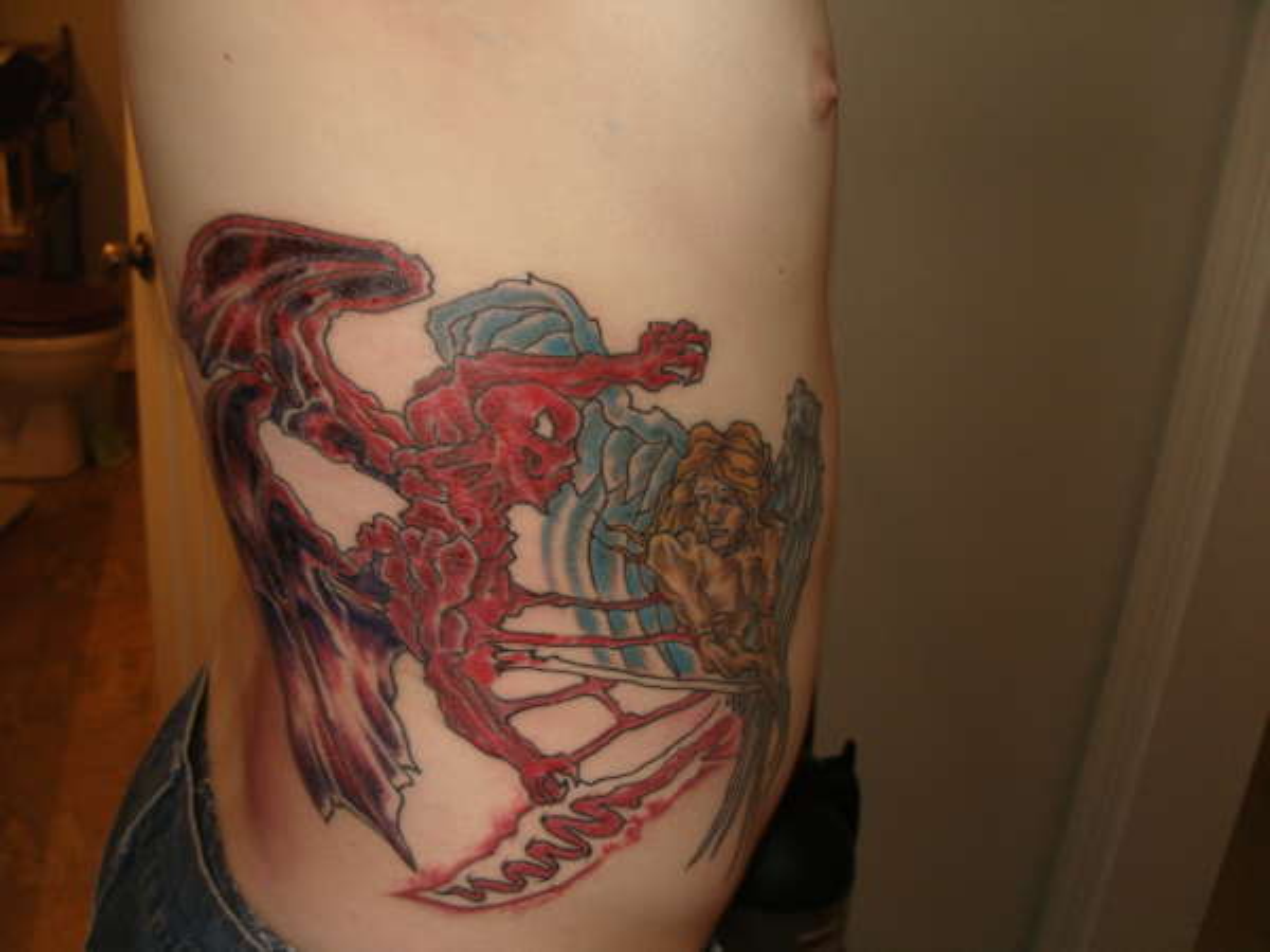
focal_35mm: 38
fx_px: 1394
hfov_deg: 49.0
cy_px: 476
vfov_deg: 37.7
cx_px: 635
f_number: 2.8
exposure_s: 1/40
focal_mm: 7.8
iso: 80
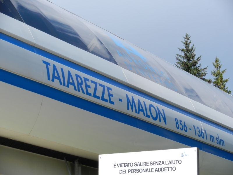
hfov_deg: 16.0
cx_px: 116
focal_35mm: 123
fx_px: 828
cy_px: 88
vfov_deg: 12.0
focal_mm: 22.2
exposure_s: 1/640
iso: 160
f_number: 5.1
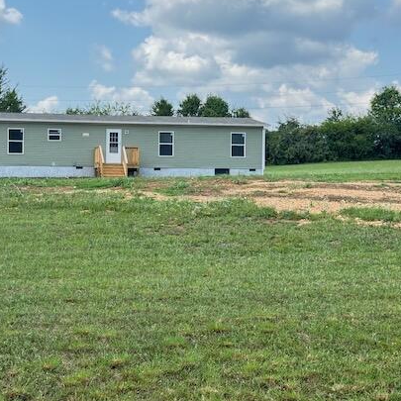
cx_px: 137
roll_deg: -1.0
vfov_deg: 25.7
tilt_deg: +0.1
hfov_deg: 25.6
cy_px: 171
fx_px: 878
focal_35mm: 67
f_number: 1.78
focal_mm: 6.76
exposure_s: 1/939
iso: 64
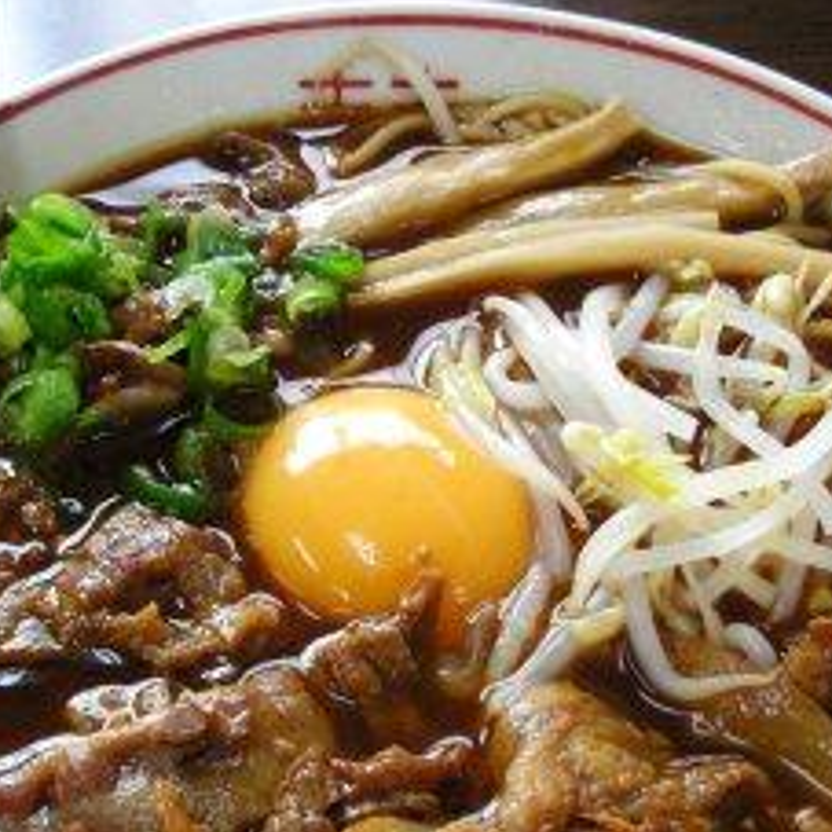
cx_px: 421
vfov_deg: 27.9
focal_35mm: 61
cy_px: 572
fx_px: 1659
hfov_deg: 28.2
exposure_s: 1/75.3
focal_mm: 5.8
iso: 200
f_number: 3
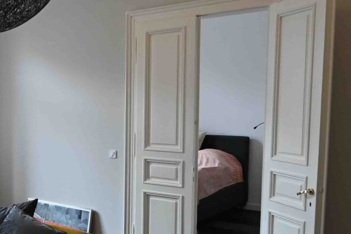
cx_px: 2
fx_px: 478
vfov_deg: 27.4
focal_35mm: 49
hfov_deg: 36.4
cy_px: 148
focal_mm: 14
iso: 2000
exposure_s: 1/125
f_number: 4
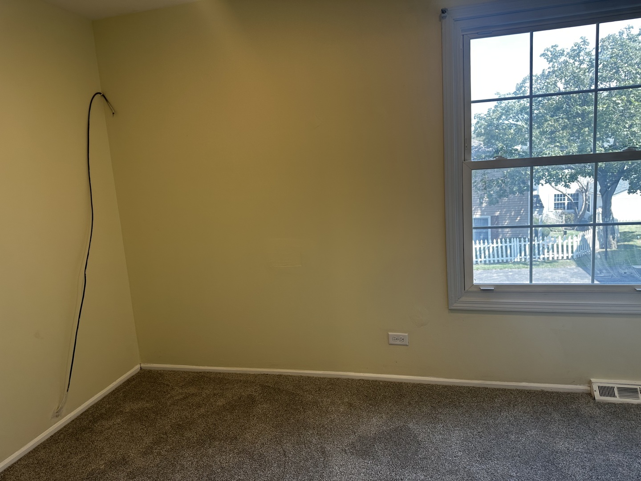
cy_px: 240
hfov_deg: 71.6
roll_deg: +3.5
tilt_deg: -10.0
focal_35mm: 24
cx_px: 320
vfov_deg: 56.8
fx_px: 444
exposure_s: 1/120
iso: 64
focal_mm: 6.86
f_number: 1.78
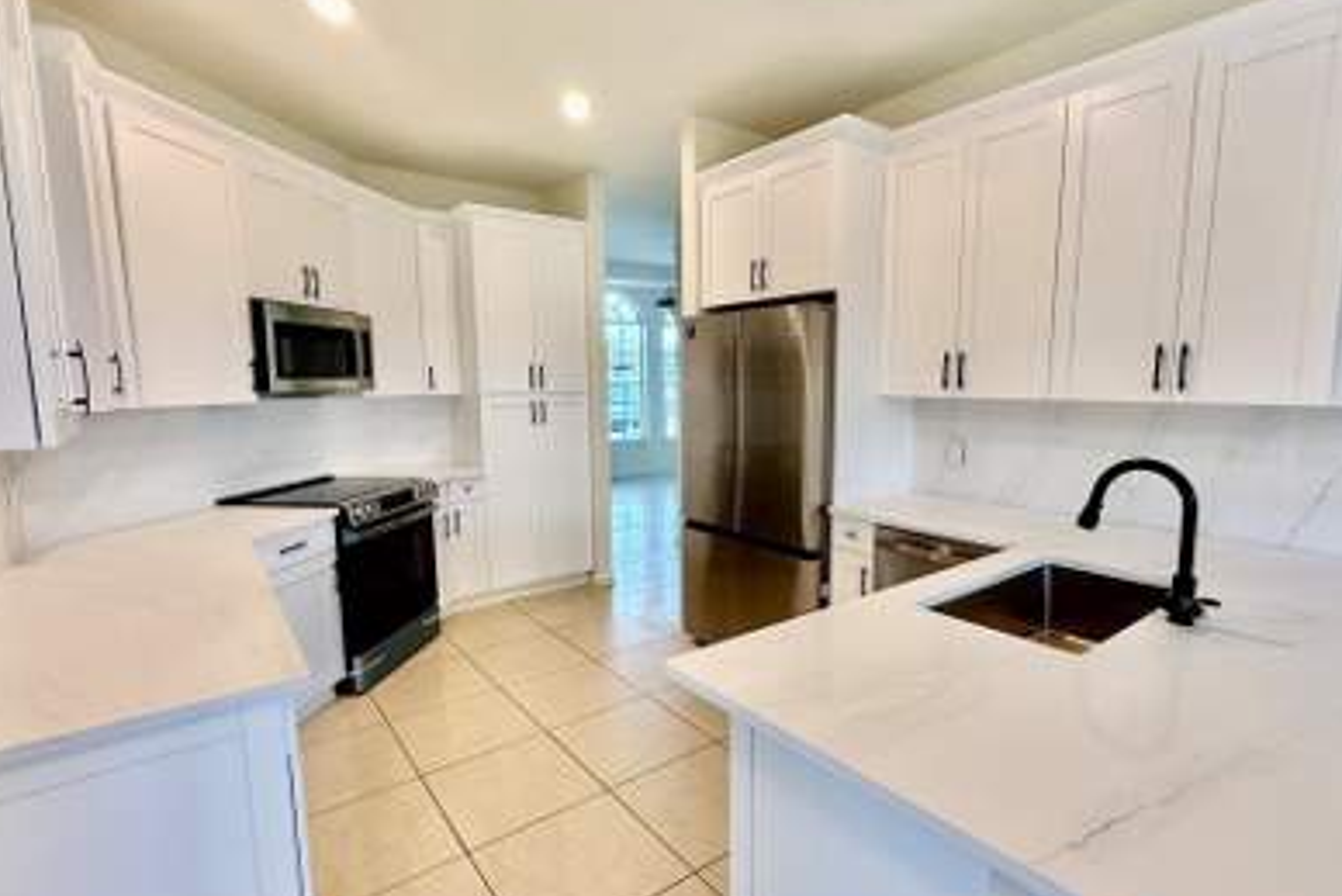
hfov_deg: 89.9
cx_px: 695
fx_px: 671
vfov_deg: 67.4
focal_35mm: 18
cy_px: 464
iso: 100
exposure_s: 1/120
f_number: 2.2
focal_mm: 2.22
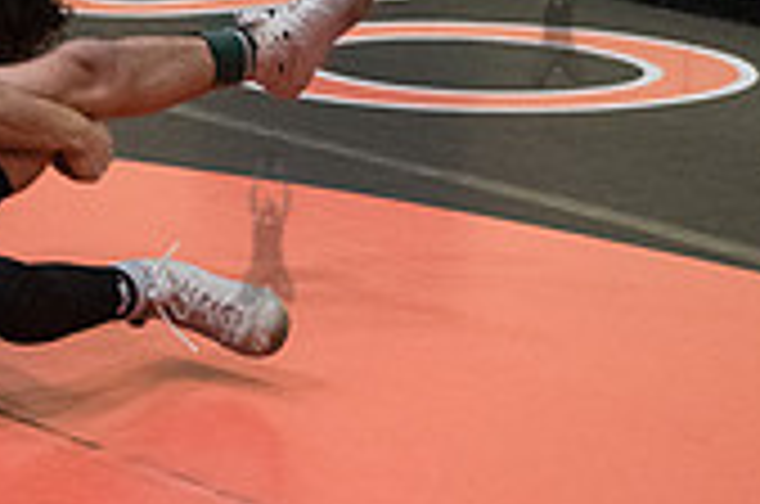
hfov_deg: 8.4
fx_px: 5078
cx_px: -315
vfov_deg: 5.7
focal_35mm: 241
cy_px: 7
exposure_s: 1/640
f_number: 3.2
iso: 8000
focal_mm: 70
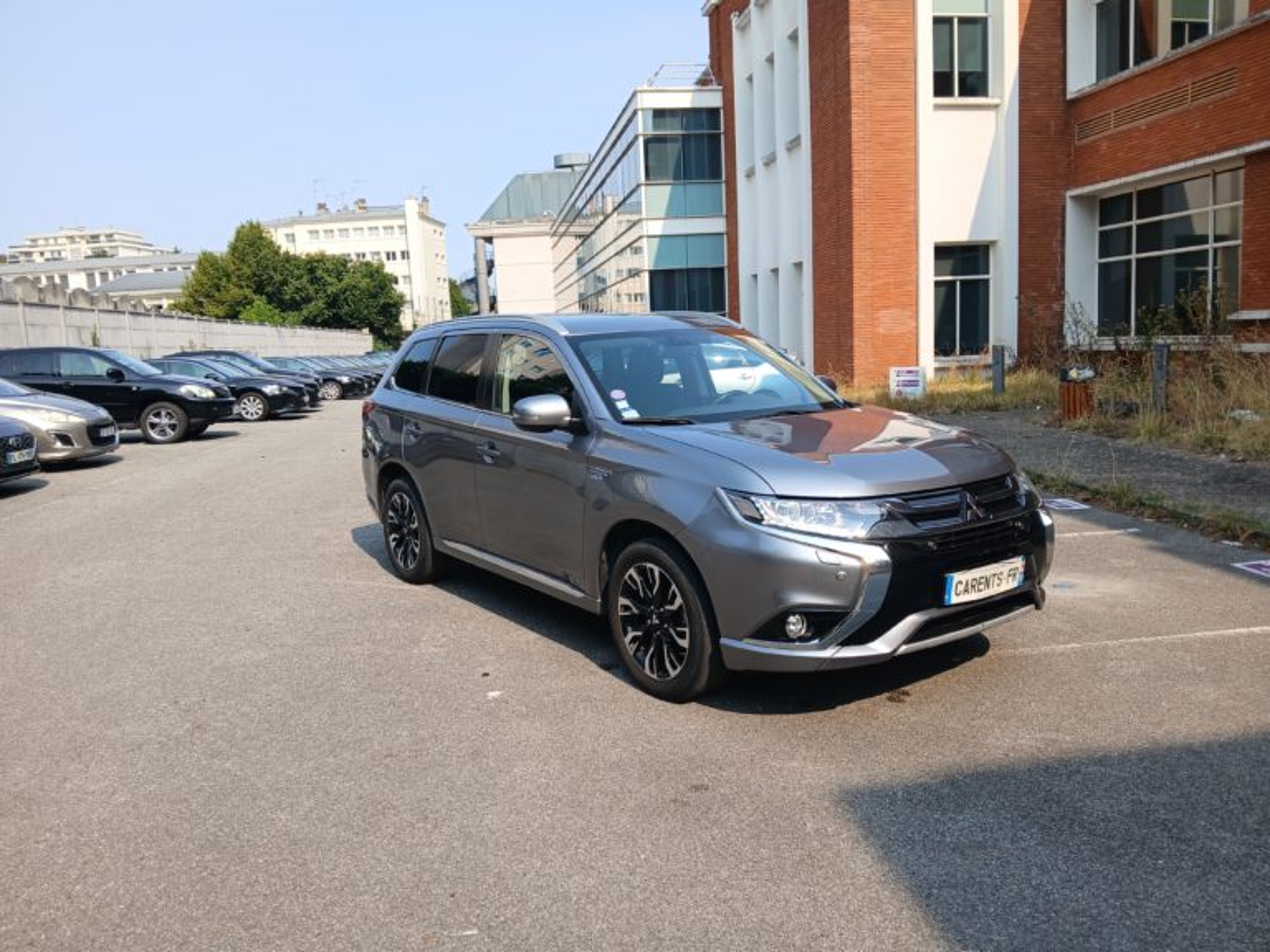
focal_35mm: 26
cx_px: 635
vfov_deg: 53.1
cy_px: 476
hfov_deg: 67.3
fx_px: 954
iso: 20
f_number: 1.8
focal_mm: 3.98
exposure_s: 1/282
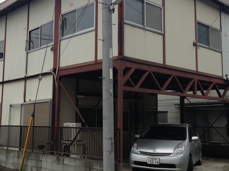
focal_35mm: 52
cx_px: 97
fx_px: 344
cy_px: 82
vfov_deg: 28.0
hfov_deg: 36.8
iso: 50
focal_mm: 4.28
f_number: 2.4
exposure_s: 1/1042
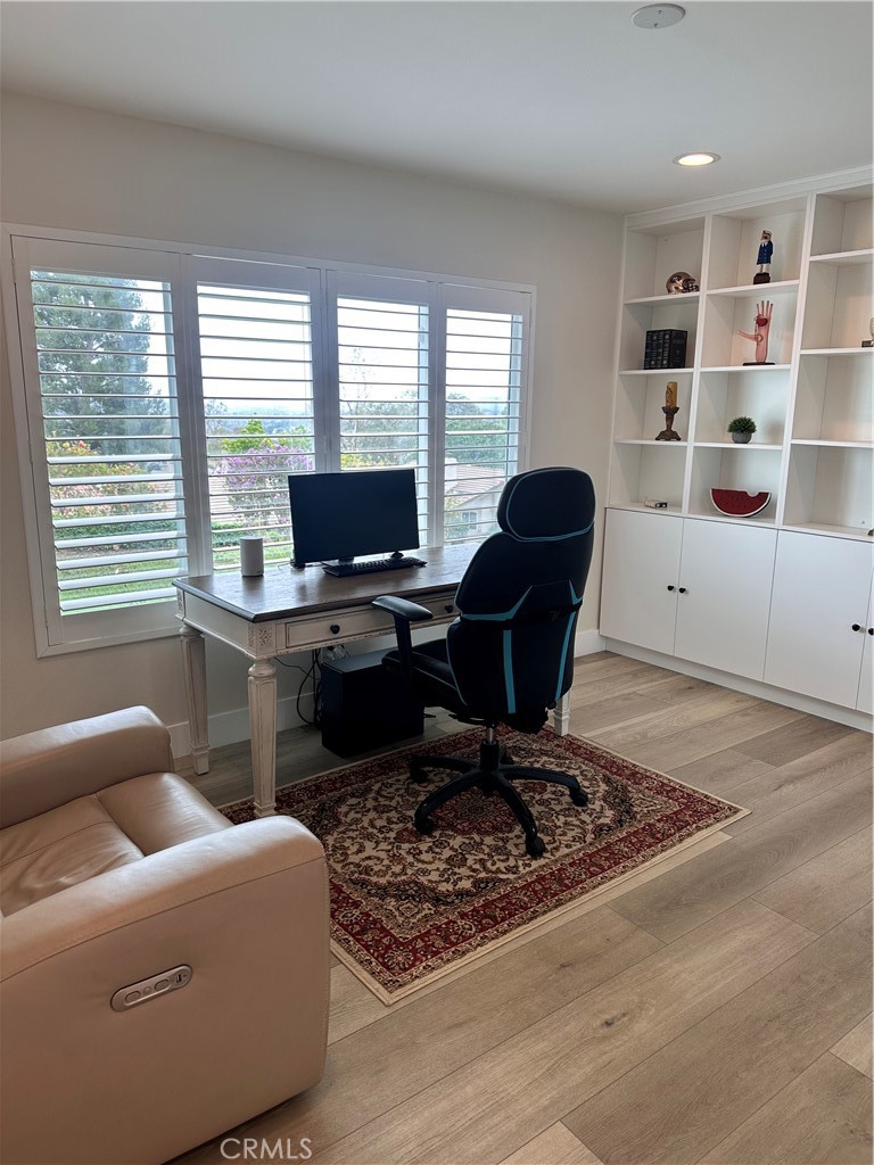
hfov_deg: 56.8
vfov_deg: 71.6
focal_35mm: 24
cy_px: 582
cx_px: 437
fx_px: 808
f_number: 1.78
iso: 64
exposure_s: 1/129
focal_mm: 6.86
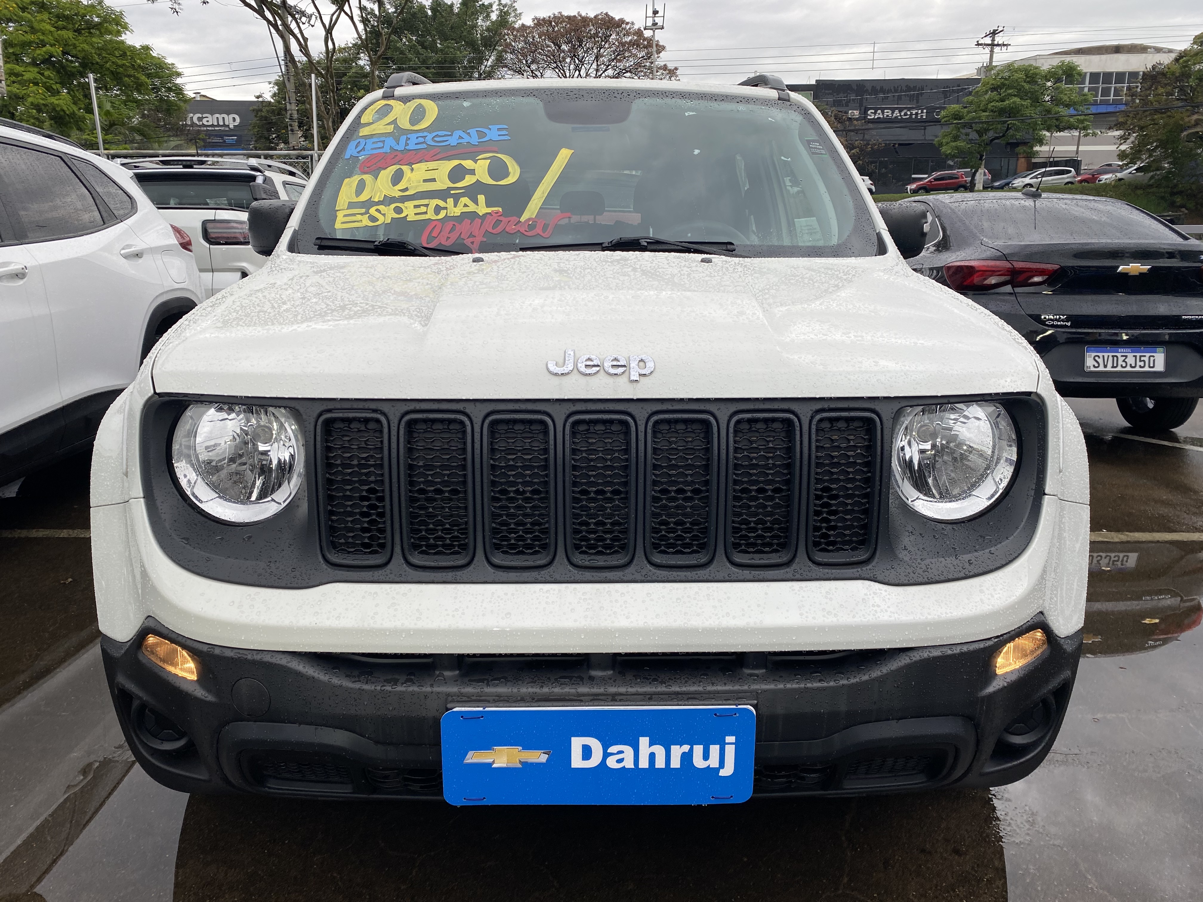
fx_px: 904
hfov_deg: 67.3
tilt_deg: -12.5
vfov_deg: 53.1
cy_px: 451
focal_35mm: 26
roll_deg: -1.2
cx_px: 602
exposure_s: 1/522
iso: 32
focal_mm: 4.25
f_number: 1.8
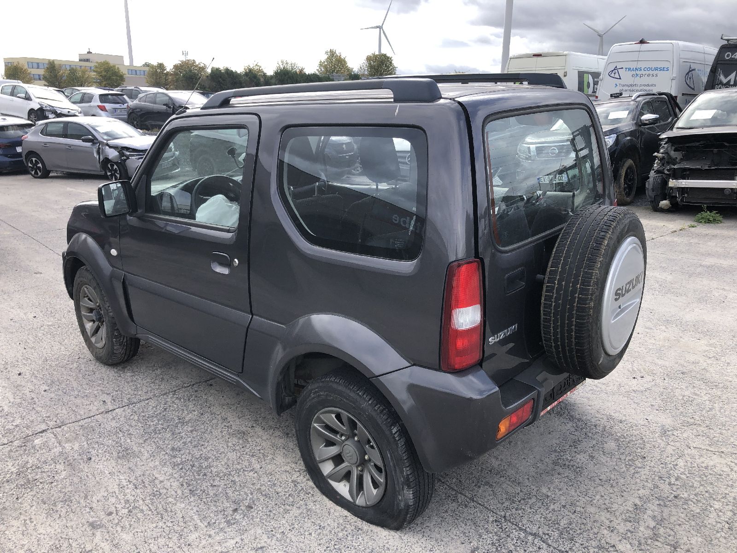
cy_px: 276
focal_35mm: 28
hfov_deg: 63.4
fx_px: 596
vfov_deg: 49.7
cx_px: 368
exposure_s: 1/631
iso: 20
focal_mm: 3.99
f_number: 1.8
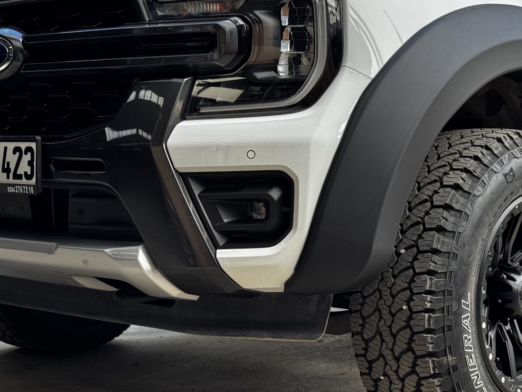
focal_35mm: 73
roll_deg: +1.1
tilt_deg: -3.8
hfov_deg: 26.7
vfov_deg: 20.2
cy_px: 171
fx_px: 1101
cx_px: 270
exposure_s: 1/255
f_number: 1.78
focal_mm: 6.76
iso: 64
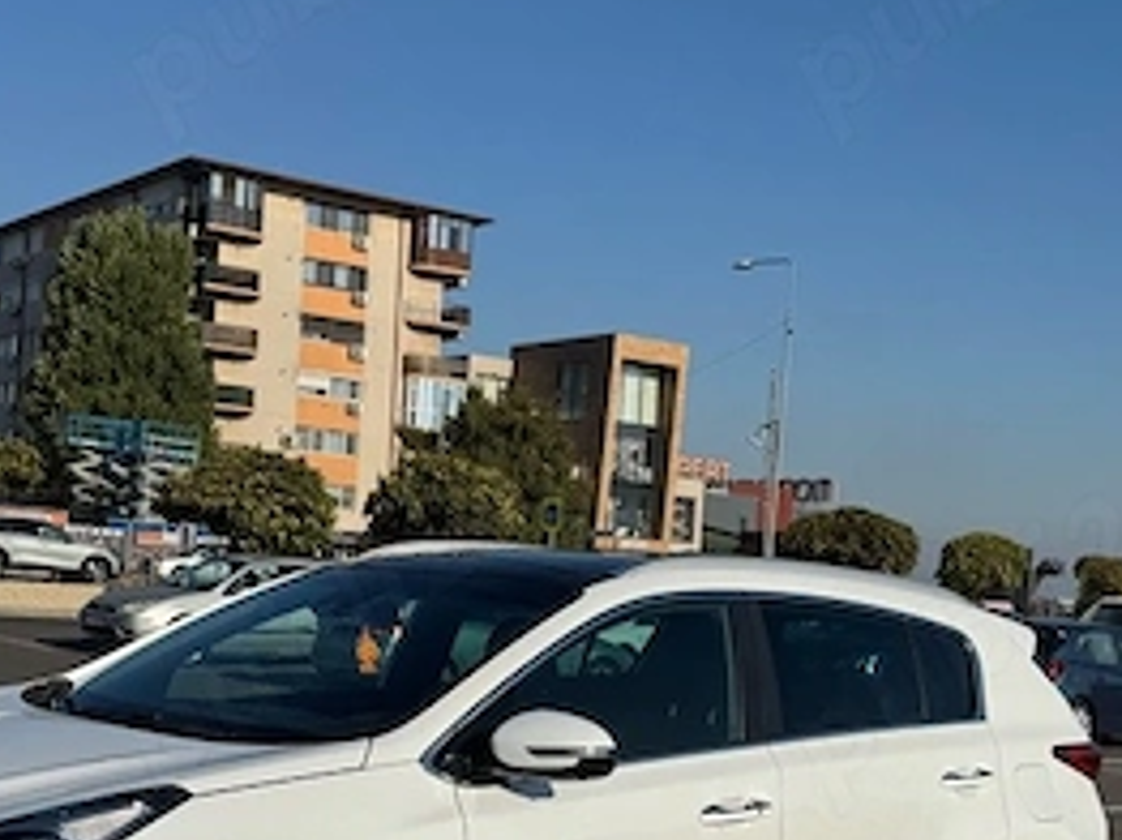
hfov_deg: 35.0
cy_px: 596
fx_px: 1781
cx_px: 574
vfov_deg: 26.3
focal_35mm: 55
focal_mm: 6.76
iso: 80
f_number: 1.78
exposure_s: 1/9009
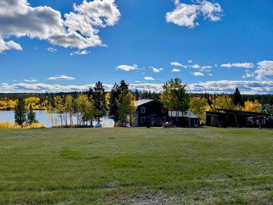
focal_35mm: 26
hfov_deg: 67.3
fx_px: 205
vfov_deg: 53.1
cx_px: 136
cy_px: 102
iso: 32
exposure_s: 1/8403
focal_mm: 4.2
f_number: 1.6
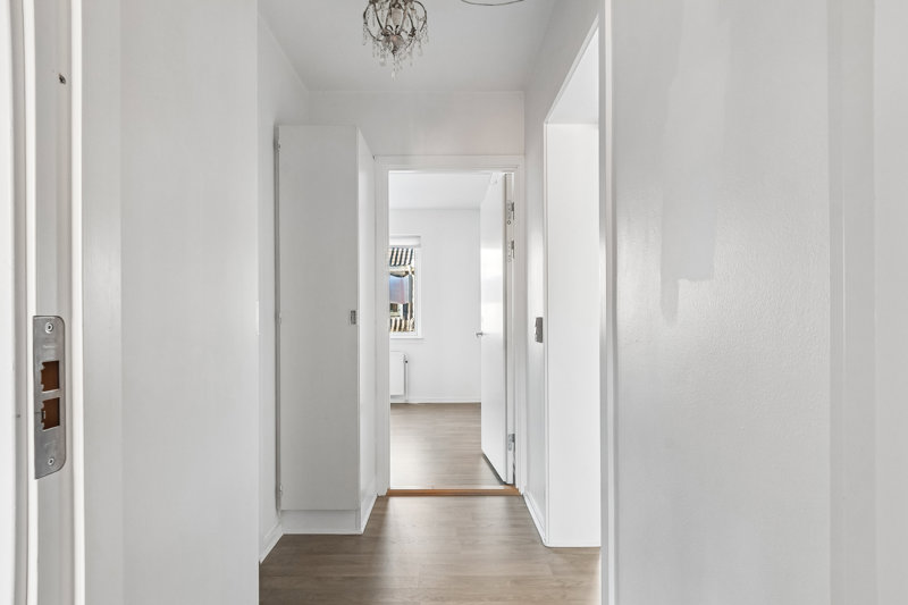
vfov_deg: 67.4
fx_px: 454
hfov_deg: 90.0
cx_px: 454
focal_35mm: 18
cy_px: 302
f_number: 10
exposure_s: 1/2.5
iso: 200
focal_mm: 12
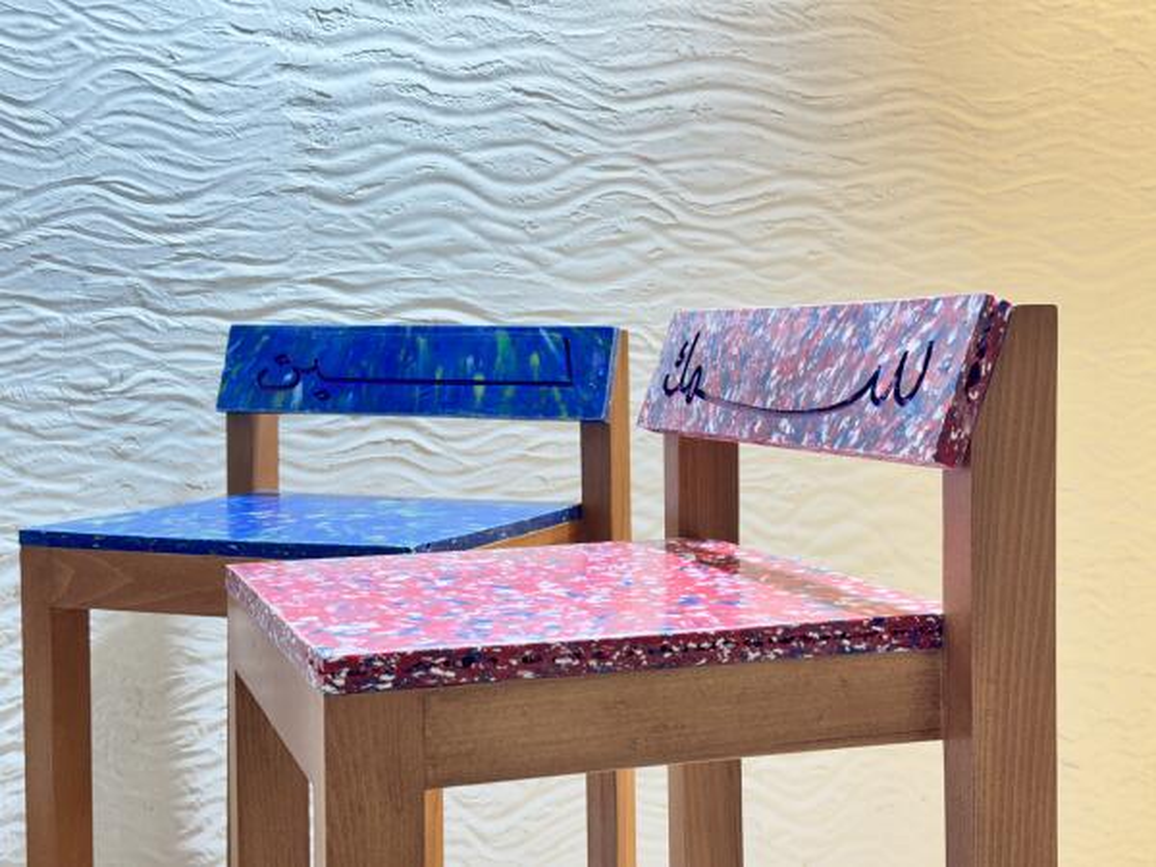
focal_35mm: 48
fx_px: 1603
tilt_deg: -2.2
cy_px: 434
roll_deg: +0.0
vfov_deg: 30.3
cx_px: 578
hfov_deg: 39.7
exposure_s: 1/50
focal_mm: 6.76
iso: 125
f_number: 1.78
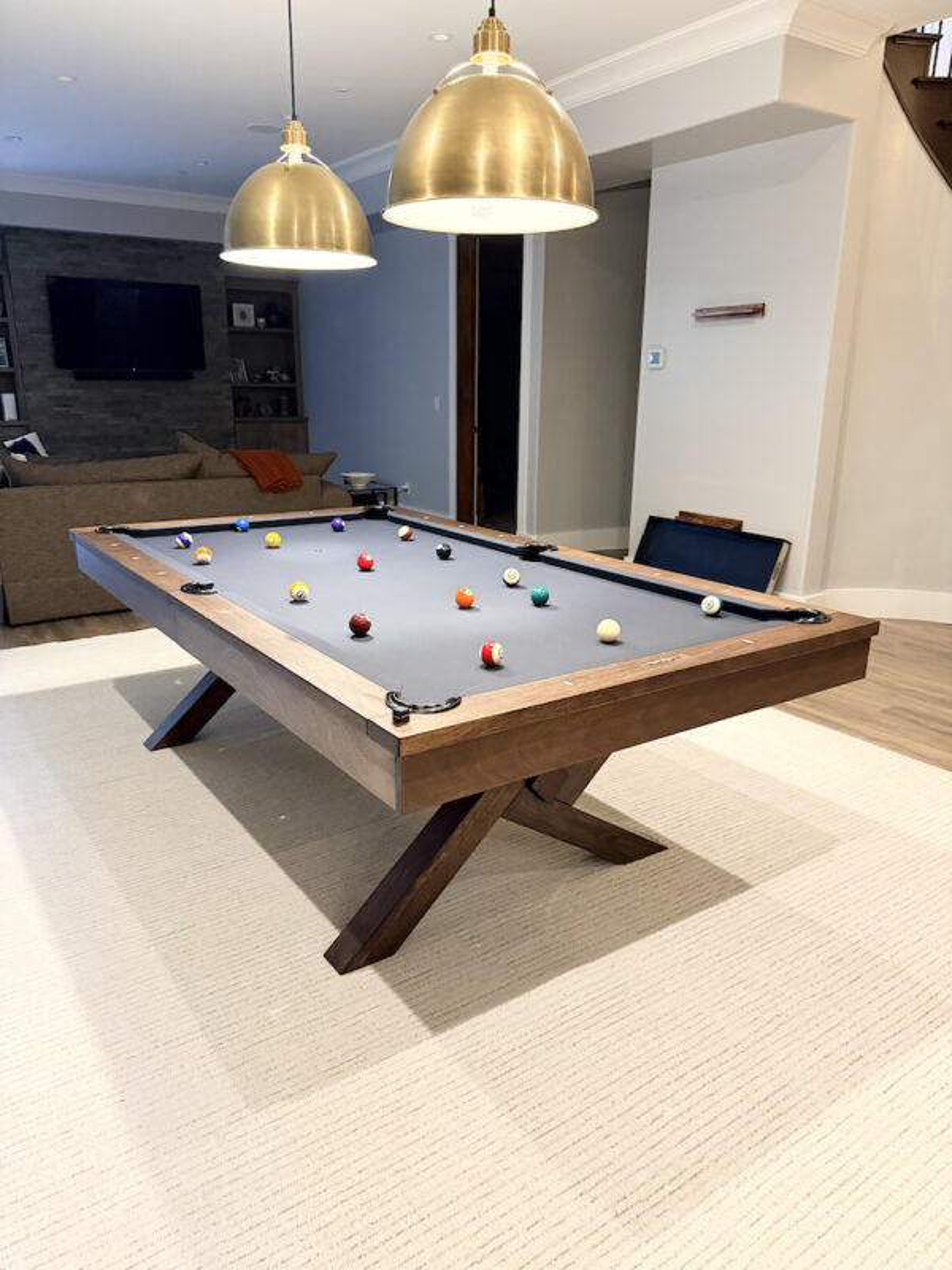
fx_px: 880
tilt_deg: -15.4
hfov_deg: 56.8
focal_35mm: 24
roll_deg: -1.0
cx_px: 476
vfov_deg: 71.6
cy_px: 635
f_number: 1.78
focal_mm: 6.76
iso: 500
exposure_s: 1/60
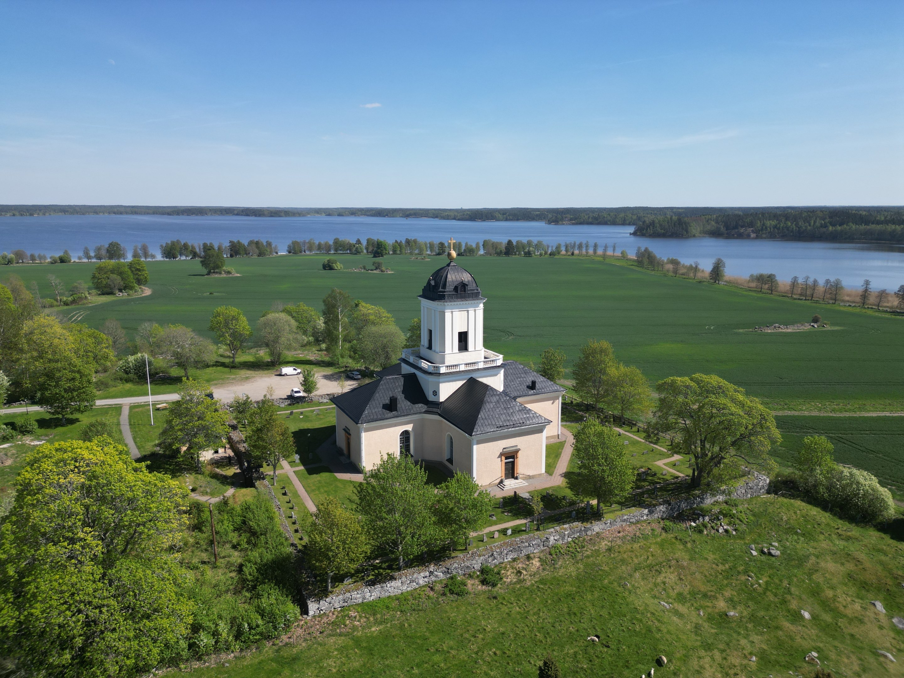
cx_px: 452
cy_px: 339
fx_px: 627
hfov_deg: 71.6
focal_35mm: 24
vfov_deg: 56.8
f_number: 1.7
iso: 110
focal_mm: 6.72
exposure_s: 1/2500
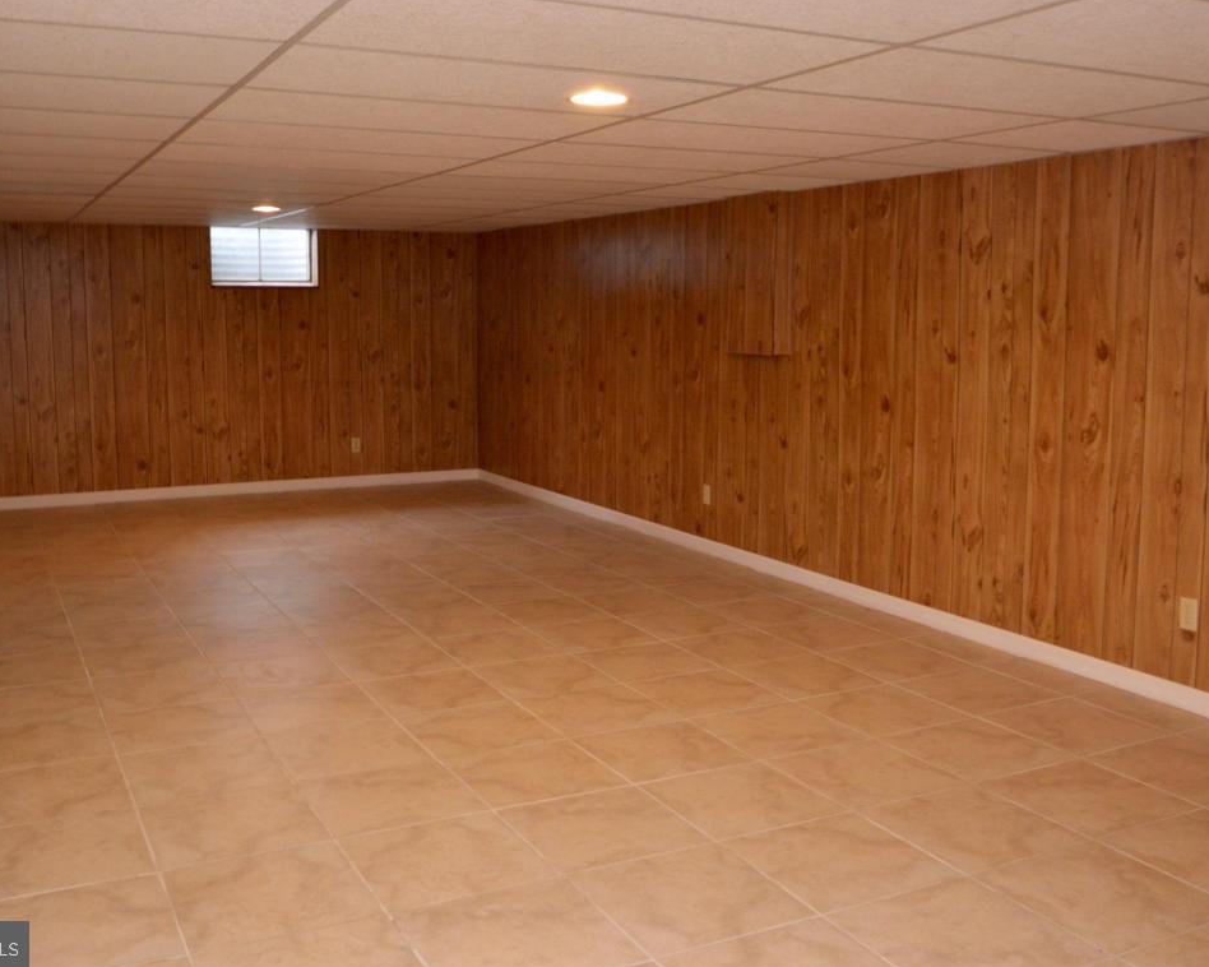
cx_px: 606
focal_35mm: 33
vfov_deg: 45.1
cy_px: 484
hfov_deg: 54.8
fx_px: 1165
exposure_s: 1/60
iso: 900
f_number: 4.2
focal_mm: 19
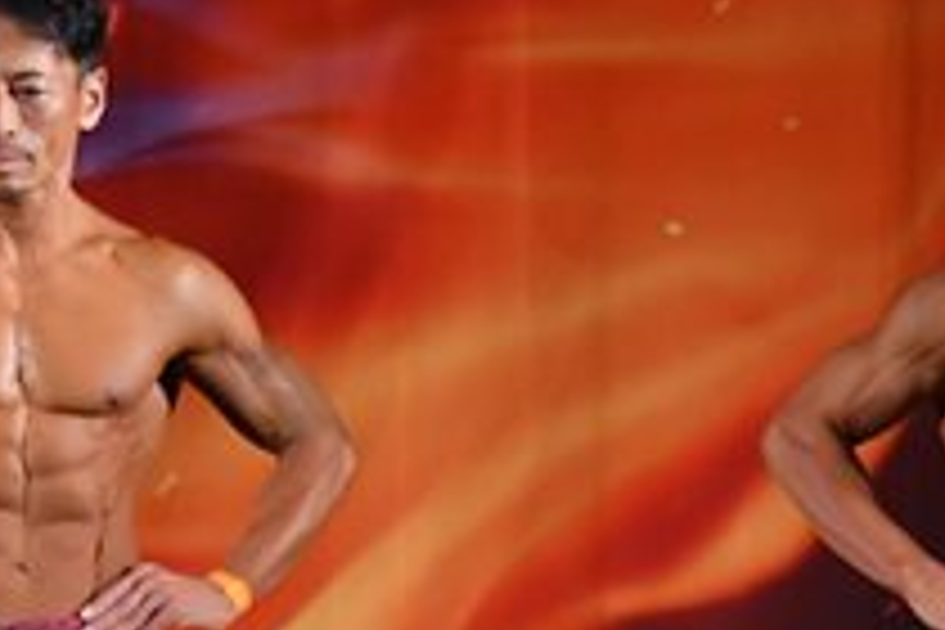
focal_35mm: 619
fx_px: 16247
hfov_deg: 3.3
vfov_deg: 2.2
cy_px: 716
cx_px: 889
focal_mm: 112
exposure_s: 1/400
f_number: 5.6
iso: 3200
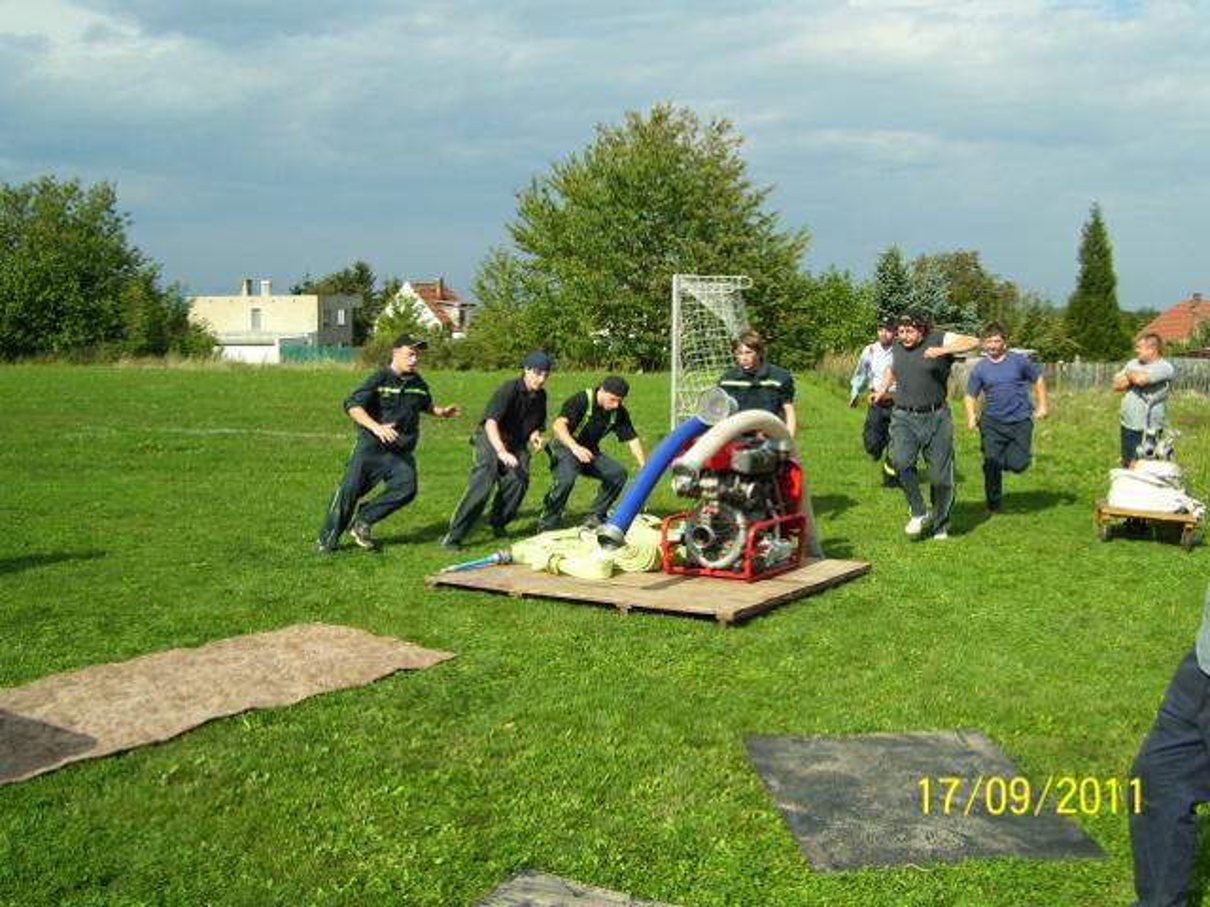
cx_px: 605
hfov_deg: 50.1
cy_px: 454
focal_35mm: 37
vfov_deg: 38.7
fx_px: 1293
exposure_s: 1/500
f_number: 4.8
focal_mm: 6
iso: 80
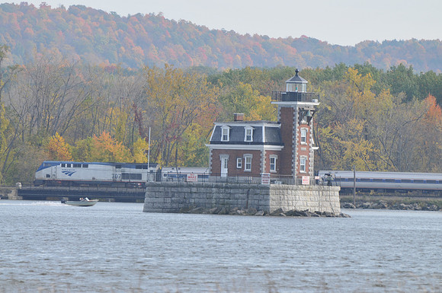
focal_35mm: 450
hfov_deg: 4.6
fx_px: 5517
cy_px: 146
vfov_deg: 3.0
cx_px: 221
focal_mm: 300
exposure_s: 1/250
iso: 200
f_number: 8
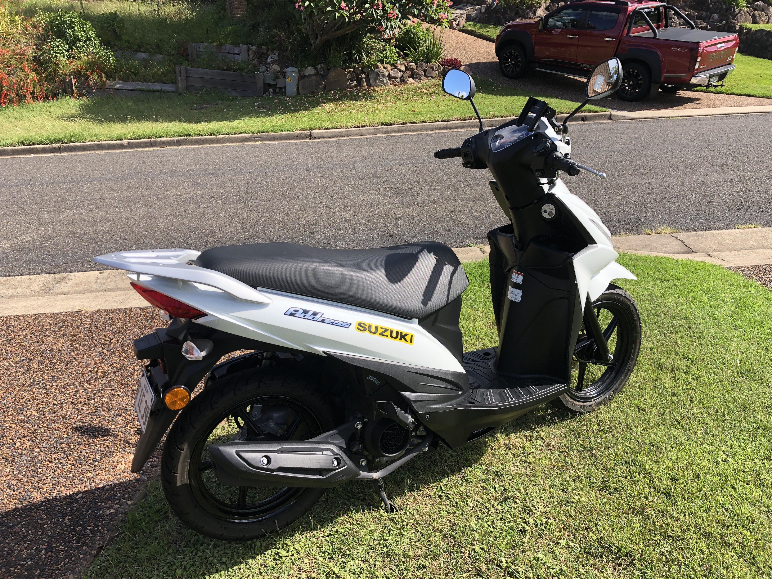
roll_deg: -5.1
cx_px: 386
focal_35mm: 28
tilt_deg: -19.5
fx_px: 624
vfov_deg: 49.7
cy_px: 290
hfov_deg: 63.4
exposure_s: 1/1263
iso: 20
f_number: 1.8
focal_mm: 4
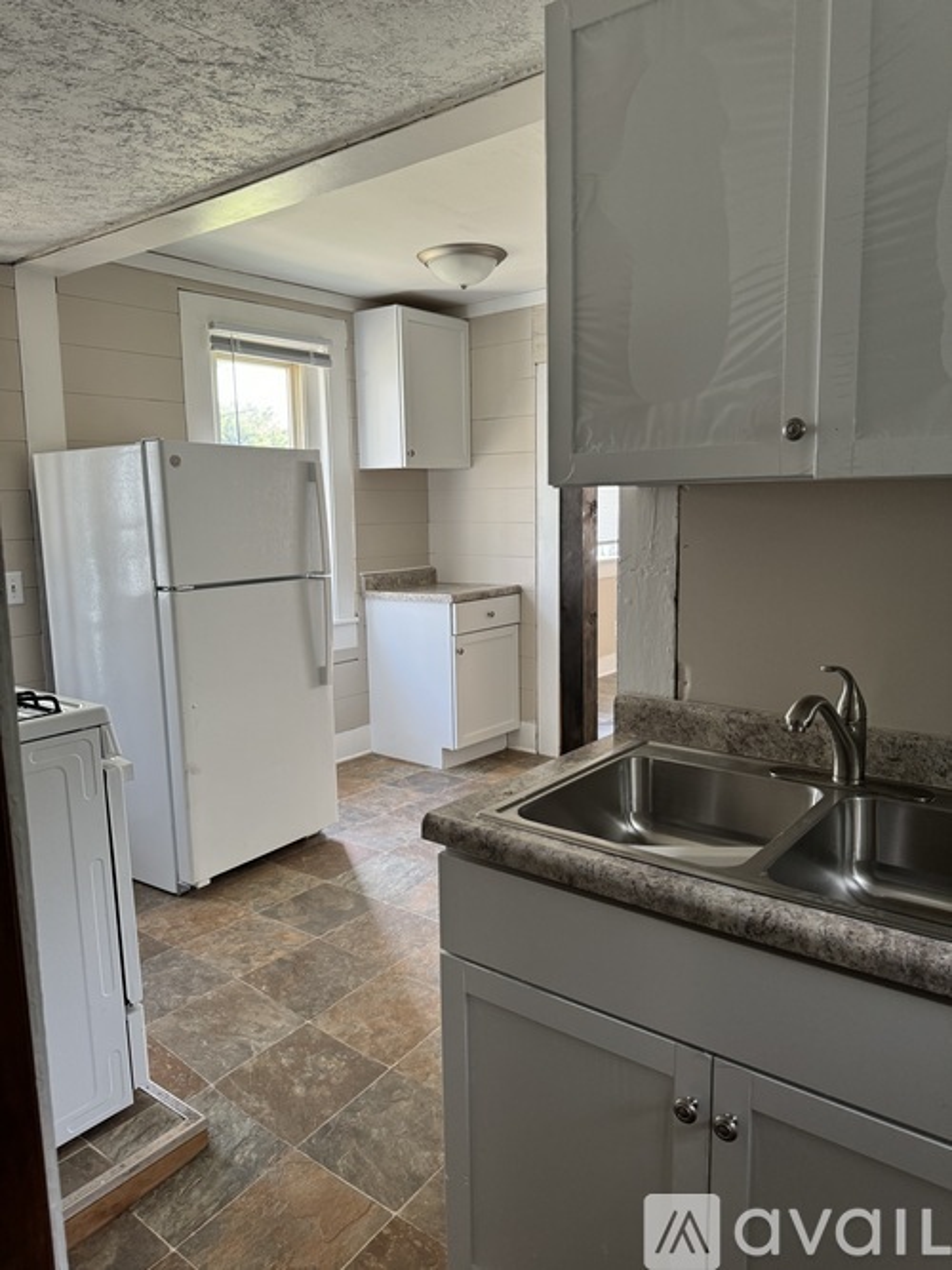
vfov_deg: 71.6
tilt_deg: -8.6
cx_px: 476
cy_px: 635
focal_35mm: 24
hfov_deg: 56.8
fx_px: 880
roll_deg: +1.8
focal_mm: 6.76
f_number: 1.78
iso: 160
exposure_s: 1/121
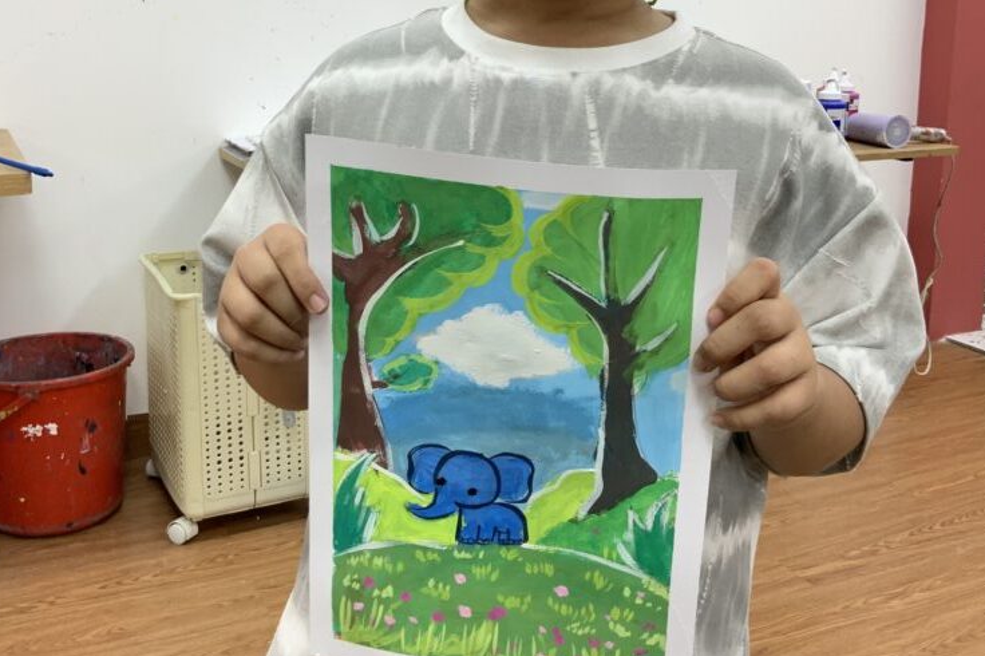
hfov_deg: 47.4
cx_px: 490
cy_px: 218
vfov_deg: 32.3
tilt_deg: -12.2
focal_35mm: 41
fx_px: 1121
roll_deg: -0.5
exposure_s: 1/100
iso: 32
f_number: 1.8
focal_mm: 3
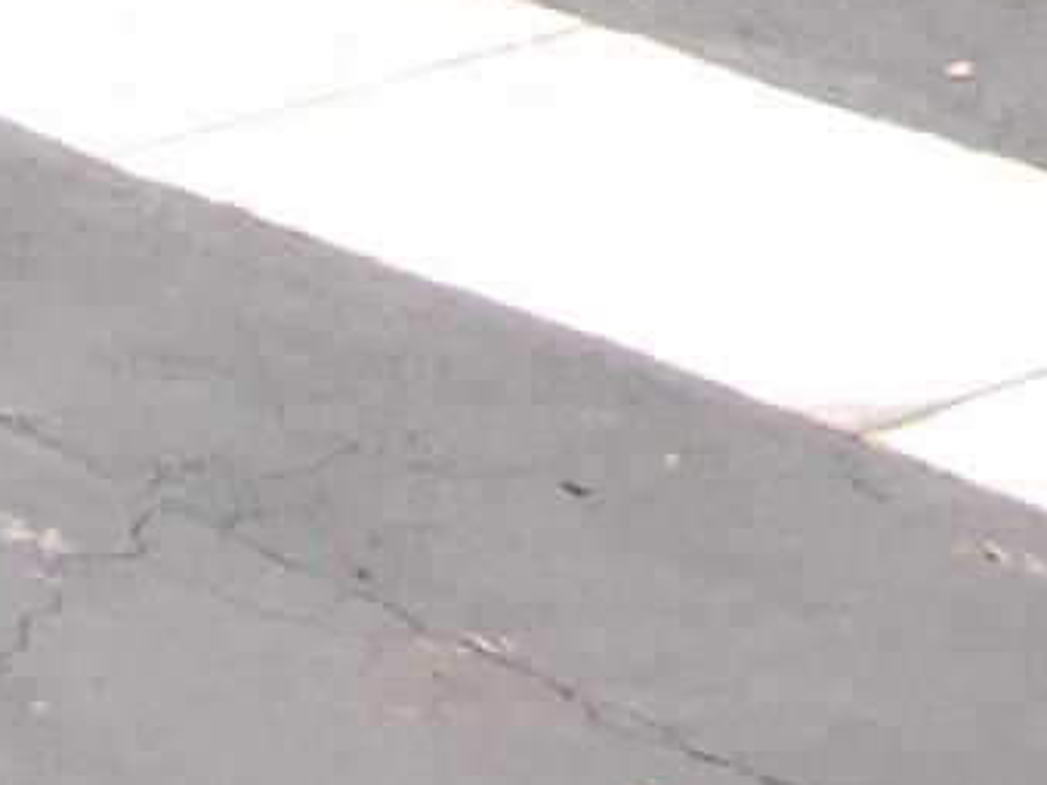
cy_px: -2094
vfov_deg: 6.8
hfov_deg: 9.0
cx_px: -2063
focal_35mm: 181
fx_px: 5473
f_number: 2.8
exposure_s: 1/60
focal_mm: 4.39
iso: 100
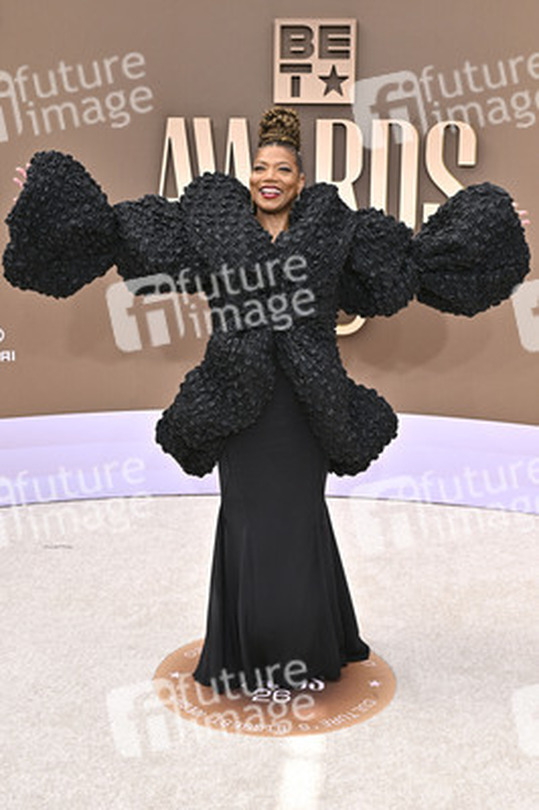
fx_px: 945
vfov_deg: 46.4
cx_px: 270
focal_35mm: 42
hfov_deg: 31.8
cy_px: 405
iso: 400
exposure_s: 1/320
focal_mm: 42
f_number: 10
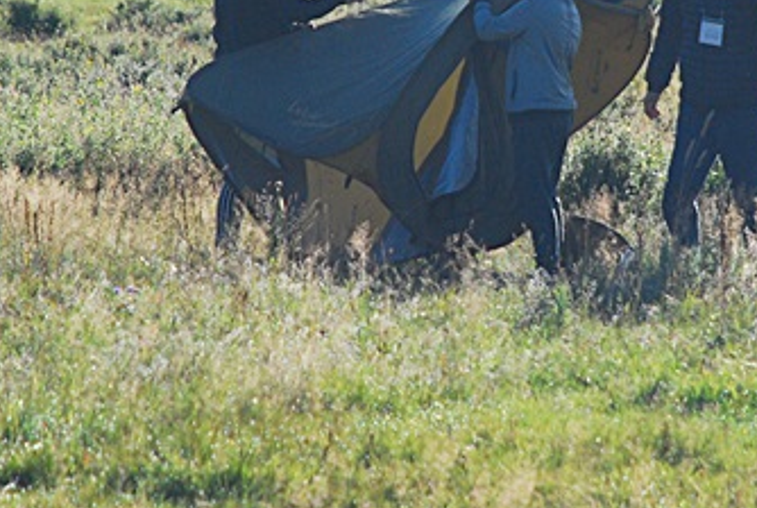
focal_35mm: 485
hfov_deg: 4.2
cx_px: 460
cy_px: 45
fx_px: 10221
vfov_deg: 2.8
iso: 400
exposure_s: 1/1000
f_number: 5.6
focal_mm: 135
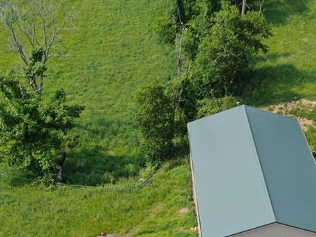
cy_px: 196
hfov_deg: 23.0
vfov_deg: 17.2
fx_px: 776
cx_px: 174
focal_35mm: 85
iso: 100
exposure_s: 1/320
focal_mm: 8.6
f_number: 3.8
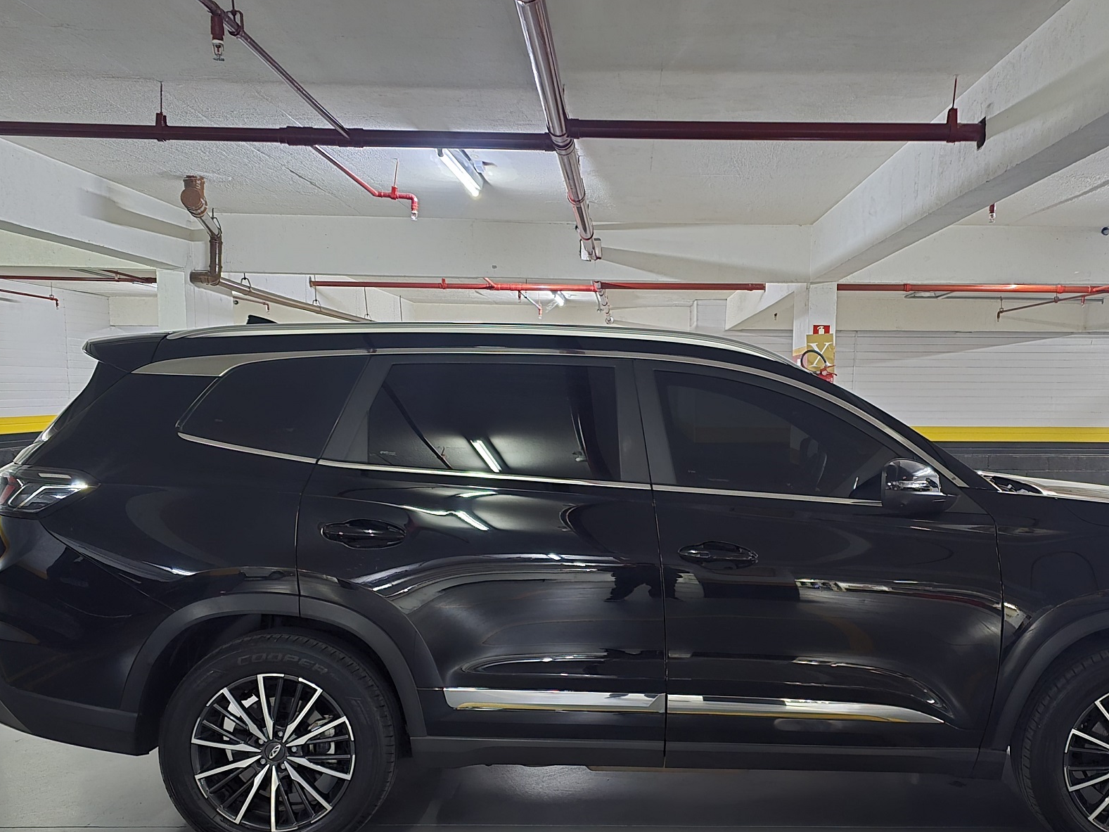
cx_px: 670
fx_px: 1121
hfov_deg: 52.2
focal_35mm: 35
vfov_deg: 40.4
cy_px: 521
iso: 2500
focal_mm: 6.3
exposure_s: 1/30
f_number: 1.7
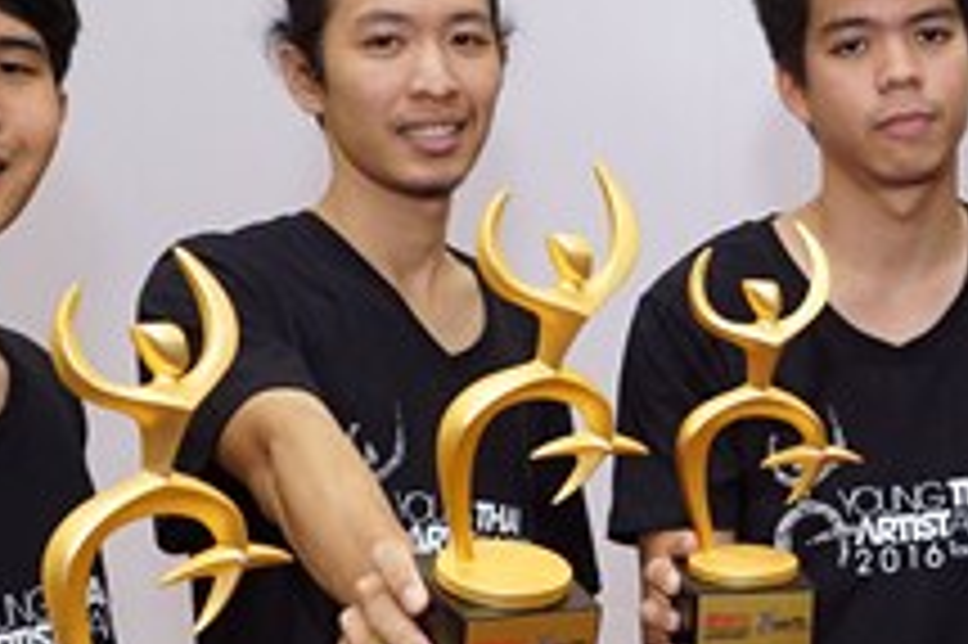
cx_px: 880
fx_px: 2096
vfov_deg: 17.5
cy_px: 311
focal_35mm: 78
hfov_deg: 25.2
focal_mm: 28
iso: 1600
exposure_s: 1/100
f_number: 6.3
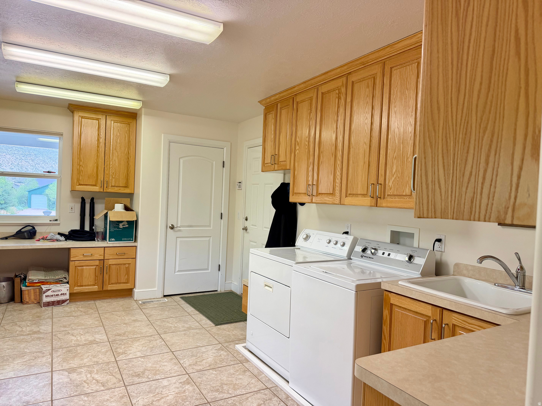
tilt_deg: -1.4
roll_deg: -2.2
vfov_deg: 56.8
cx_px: 271
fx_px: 376
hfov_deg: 71.6
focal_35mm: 24
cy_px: 203
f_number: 1.78
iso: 100
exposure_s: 1/179
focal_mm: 6.76
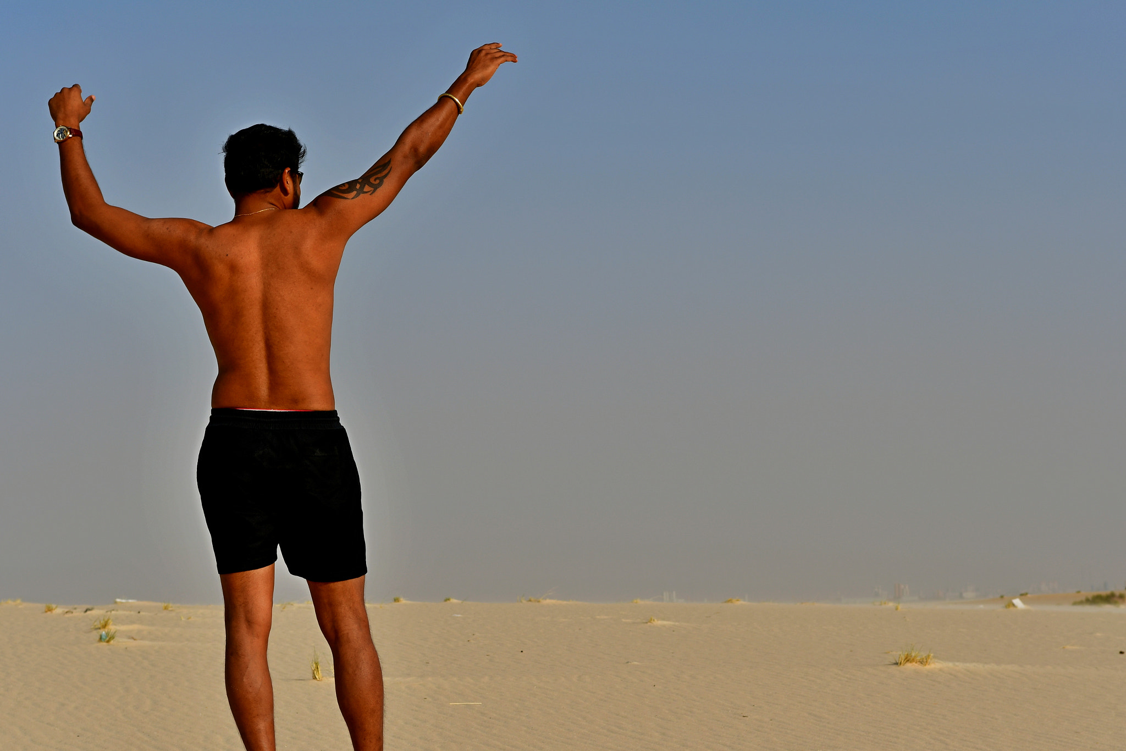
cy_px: 376
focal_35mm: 82
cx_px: 563
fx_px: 2581
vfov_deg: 16.6
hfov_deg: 24.6
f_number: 9
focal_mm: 55
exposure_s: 1/400
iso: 100
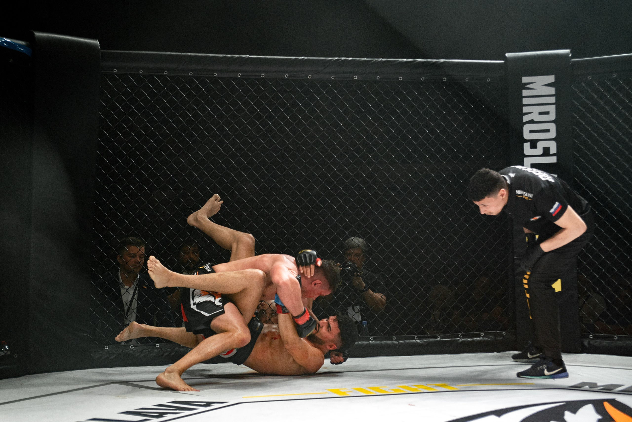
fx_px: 1229
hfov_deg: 28.8
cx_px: 316
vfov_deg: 19.5
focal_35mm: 70
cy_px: 211
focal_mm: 70
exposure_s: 1/800
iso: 2000
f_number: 4
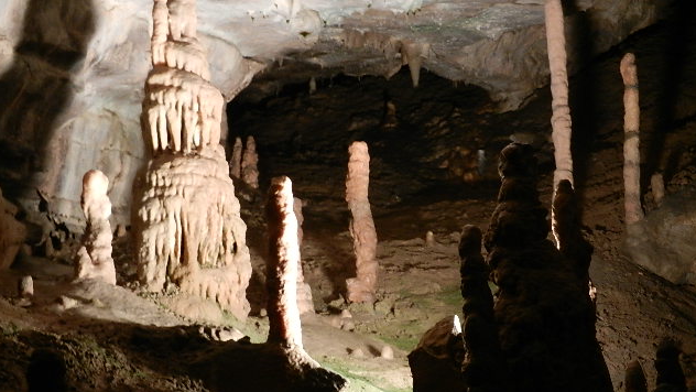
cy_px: 220
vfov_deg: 14.1
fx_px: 1588
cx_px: 348
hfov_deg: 24.7
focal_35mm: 86
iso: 400
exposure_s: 1/5
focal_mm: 14.1
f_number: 4.8
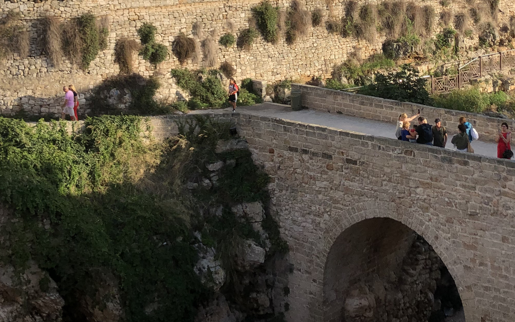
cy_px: 15
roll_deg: +1.5
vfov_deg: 21.0
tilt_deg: -5.5
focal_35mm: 60
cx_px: 350
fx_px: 842
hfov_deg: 33.7
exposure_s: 1/1656
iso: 20
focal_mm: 4
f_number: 1.8
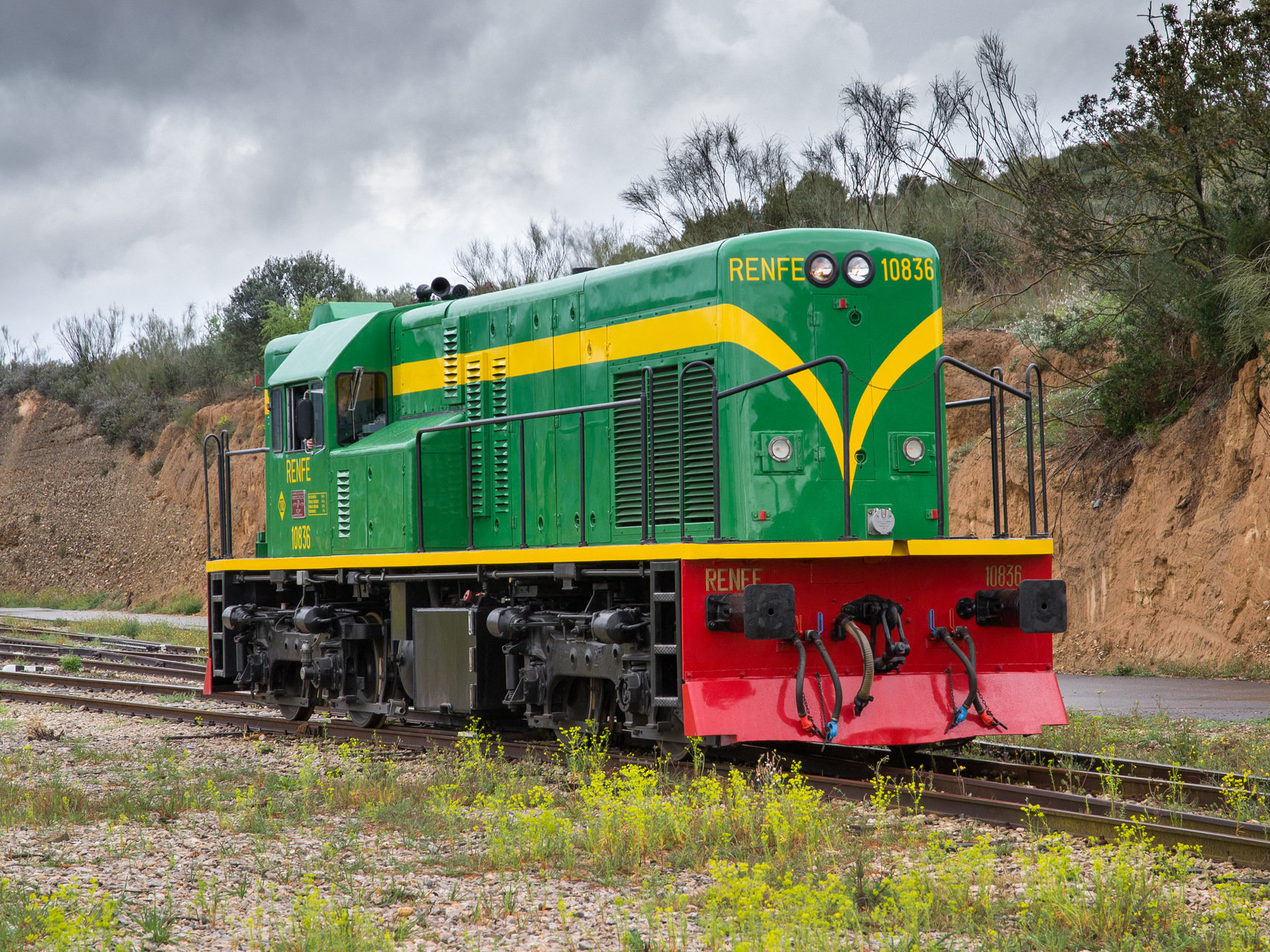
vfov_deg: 14.6
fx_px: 3706
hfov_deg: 19.4
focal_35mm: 101
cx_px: 626
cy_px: 475
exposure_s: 1/250
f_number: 7.1
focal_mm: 62
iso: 200
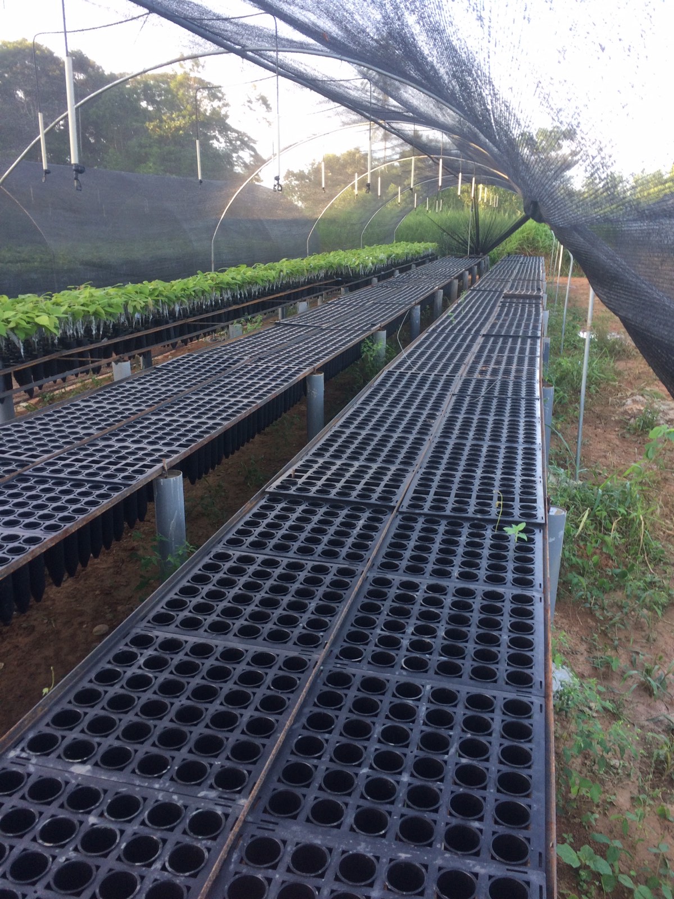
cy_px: 450
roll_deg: +1.1
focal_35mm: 29
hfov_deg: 48.2
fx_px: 753
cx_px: 337
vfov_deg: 61.7
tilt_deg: -17.8
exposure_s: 1/60
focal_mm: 4.15
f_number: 2.2
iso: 40
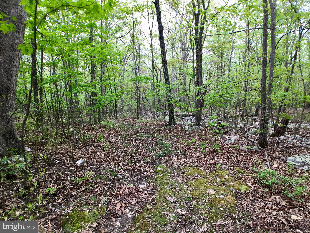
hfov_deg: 61.7
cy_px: 116
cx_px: 155
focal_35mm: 29
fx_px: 260
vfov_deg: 48.2
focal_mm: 4.15
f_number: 2.2
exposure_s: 1/123
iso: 25
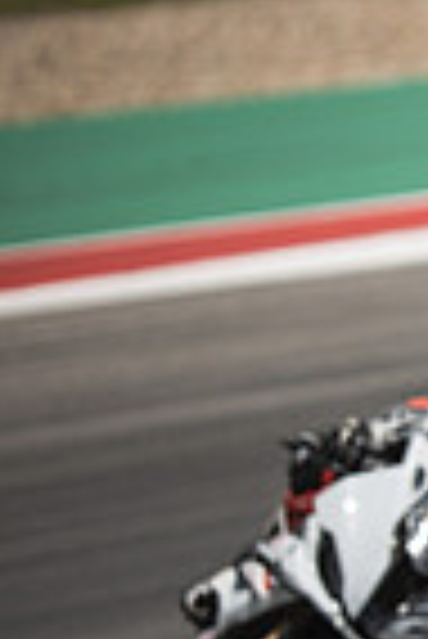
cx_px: 1234
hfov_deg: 1.1
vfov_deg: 1.7
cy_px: 740
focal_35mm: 1227
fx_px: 21827
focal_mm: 200
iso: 125
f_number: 2.8
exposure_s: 1/2000
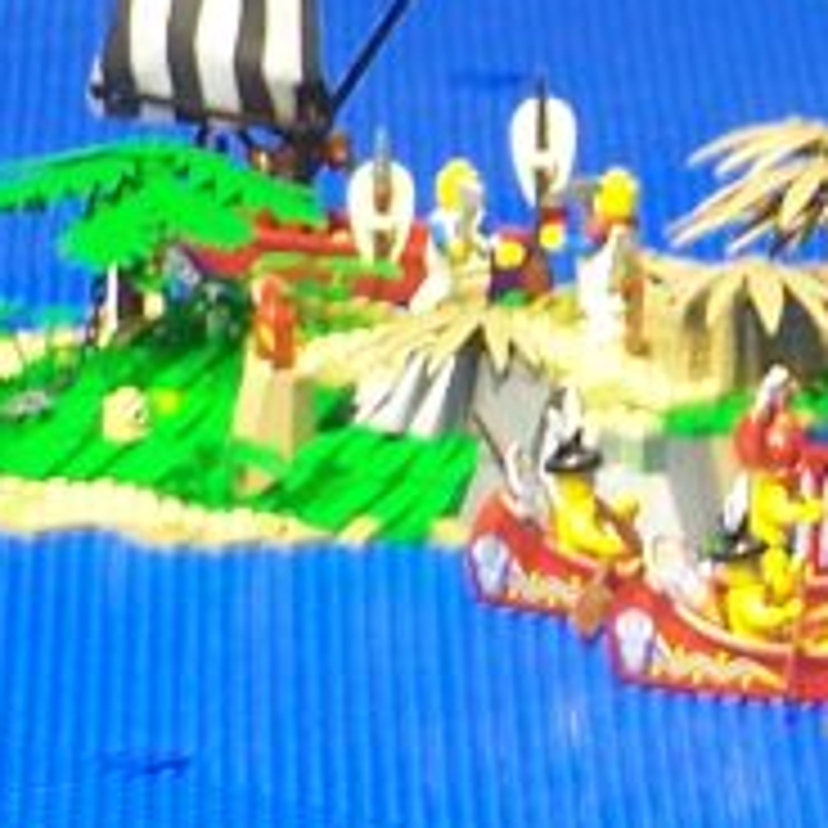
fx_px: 18510
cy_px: -477
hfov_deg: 2.6
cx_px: 1701
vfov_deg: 2.6
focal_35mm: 684
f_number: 3.2
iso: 140
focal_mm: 23.1
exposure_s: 1/8
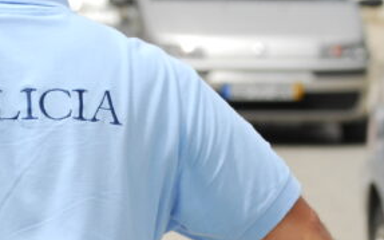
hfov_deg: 5.5
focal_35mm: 380
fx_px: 3978
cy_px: 310
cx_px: 51
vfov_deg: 3.4
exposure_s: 1/2000
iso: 400
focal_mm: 95
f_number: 5
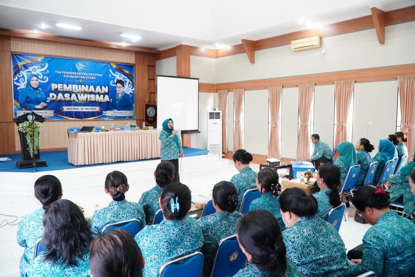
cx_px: 208
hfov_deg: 67.4
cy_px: 138
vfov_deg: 47.9
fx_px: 311
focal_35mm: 27
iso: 5000
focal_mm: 18
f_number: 4.5
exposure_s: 1/125
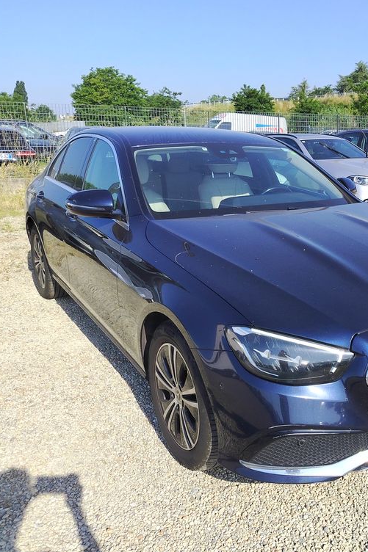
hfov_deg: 37.1
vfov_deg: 55.8
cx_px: 308
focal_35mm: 34
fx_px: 522
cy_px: 280
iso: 100
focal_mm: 5.25
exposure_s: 1/847
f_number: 1.75
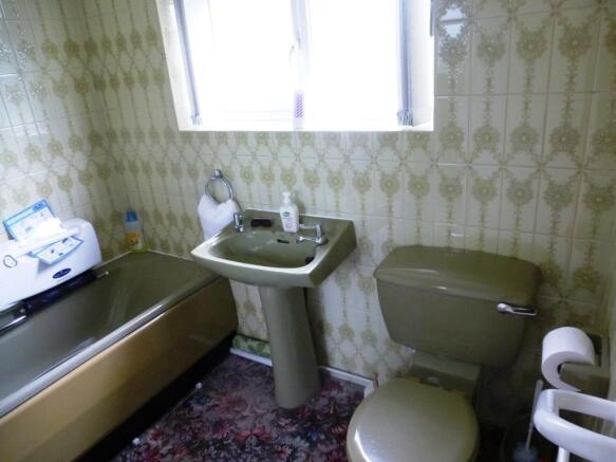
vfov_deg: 56.8
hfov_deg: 71.6
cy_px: 231
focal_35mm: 24
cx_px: 308
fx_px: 427
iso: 400
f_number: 3.3
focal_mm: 4.3
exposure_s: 1/60
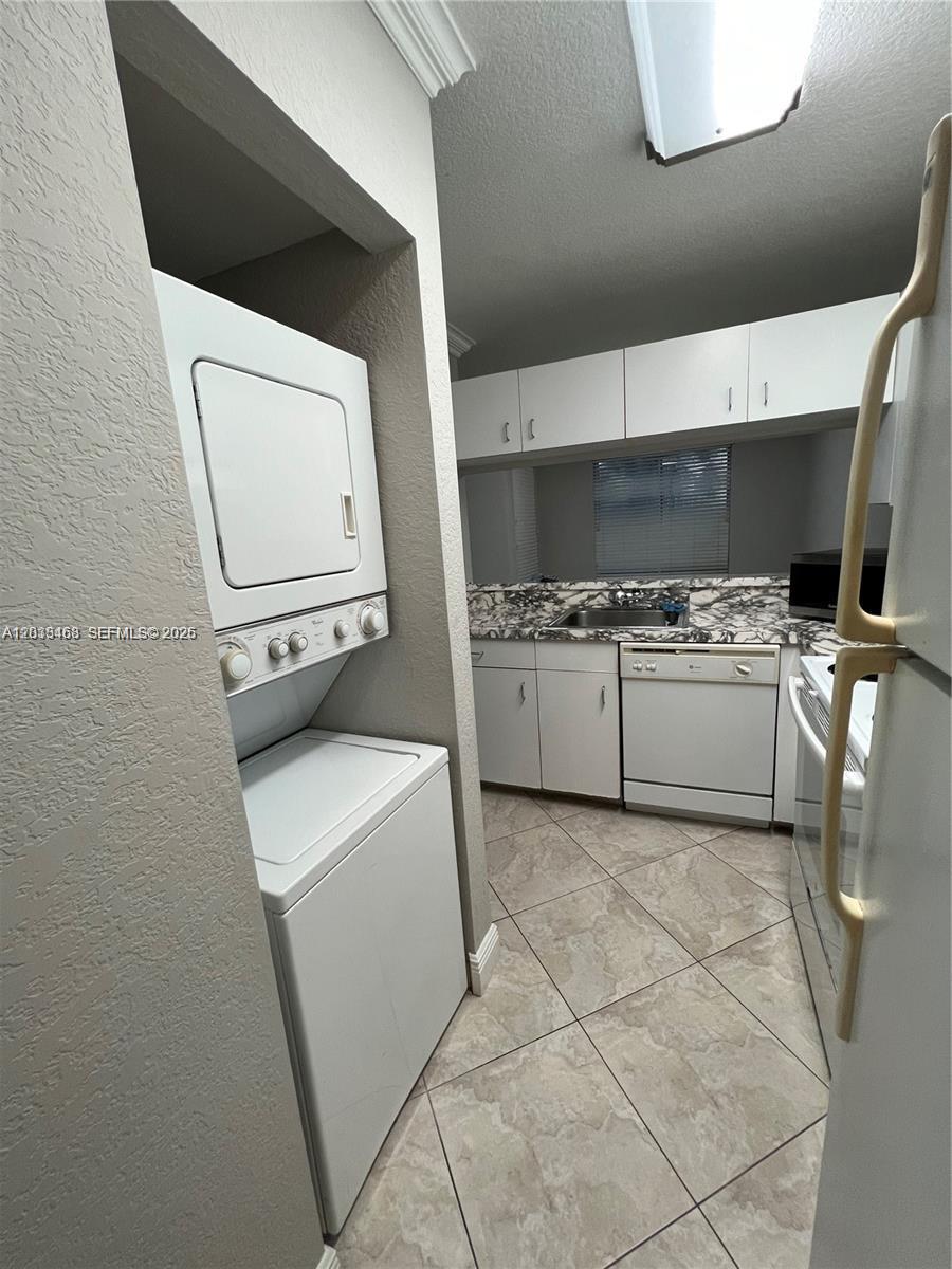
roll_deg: +4.7
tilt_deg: -11.0
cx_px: 476
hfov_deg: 89.9
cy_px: 634
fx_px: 477
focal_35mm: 13
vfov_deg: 106.2
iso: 160
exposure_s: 1/60
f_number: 1.8
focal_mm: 1.57
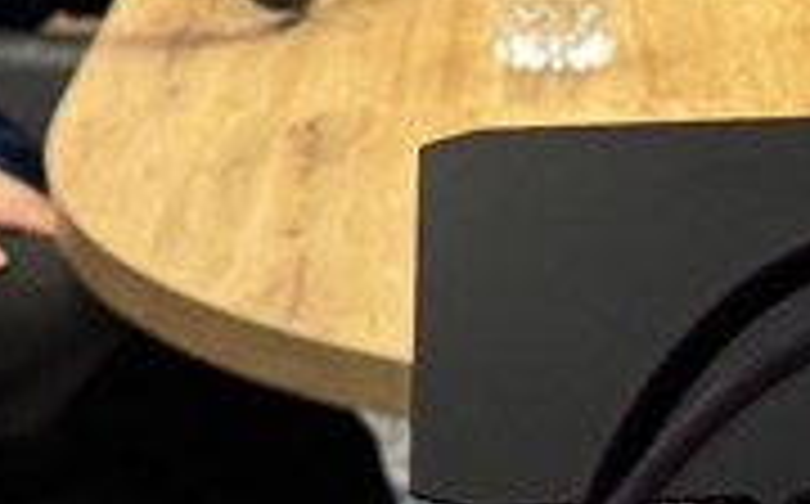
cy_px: -198
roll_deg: +1.1
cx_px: 724
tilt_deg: -13.5
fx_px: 3748
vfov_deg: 7.6
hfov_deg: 12.2
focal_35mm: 170
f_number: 1.78
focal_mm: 6.76
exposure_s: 1/50
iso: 640
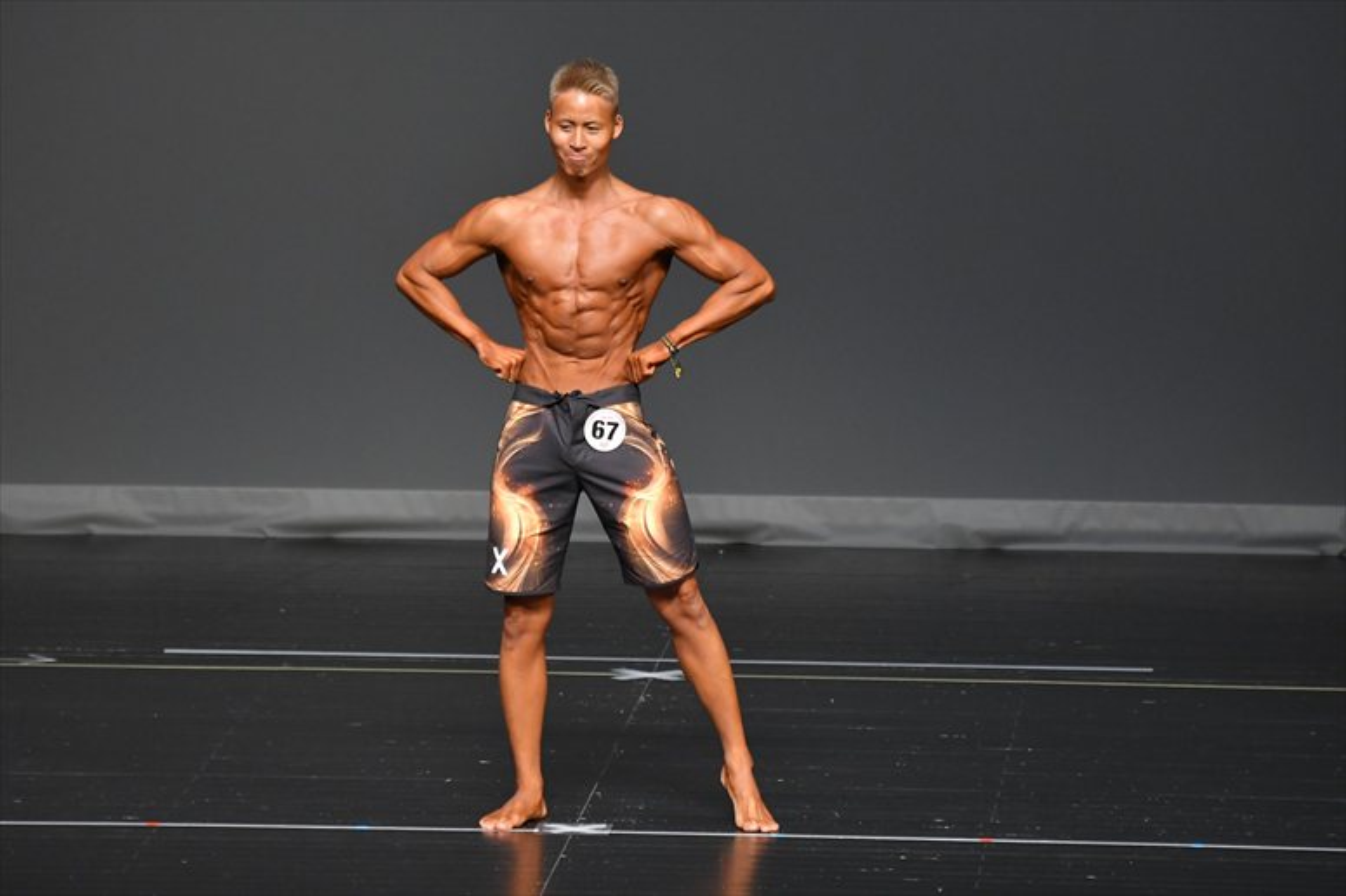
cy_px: 448
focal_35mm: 315
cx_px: 673
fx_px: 11772
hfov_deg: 6.5
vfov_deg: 4.4
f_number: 5.6
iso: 2500
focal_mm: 210
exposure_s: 1/400
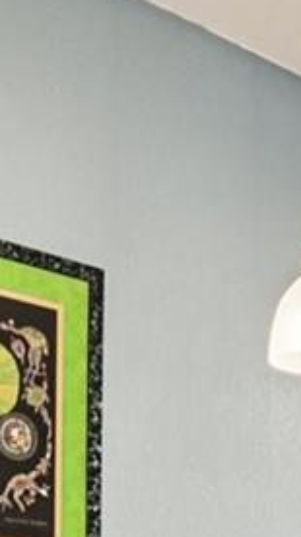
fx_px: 1208
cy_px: 683
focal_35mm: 85
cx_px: 326
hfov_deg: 13.9
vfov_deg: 22.6
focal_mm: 14
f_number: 8
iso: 400
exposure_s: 1/15
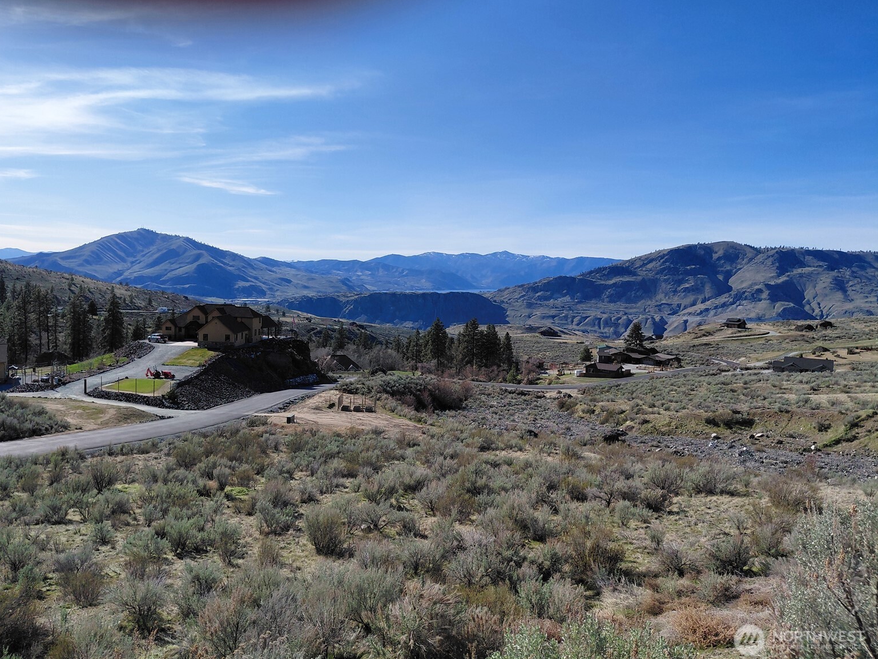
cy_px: 320
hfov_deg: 67.3
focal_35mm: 26
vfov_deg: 53.1
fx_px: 660
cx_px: 425
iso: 50
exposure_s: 1/3420
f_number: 1.8
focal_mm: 4.69
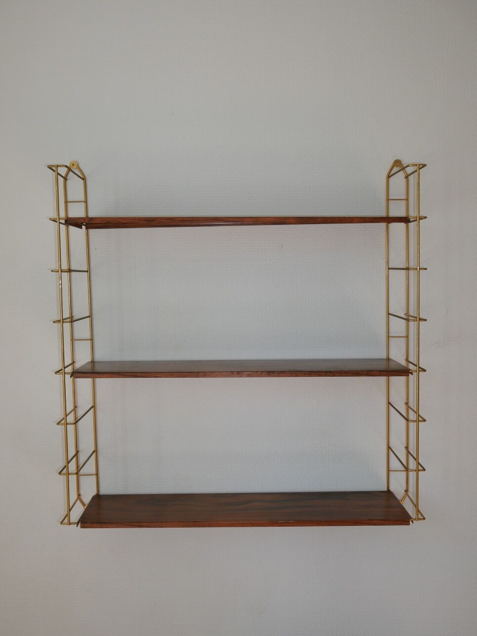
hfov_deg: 36.0
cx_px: 238
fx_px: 735
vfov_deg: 46.8
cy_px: 318
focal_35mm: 40
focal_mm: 20
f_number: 4.5
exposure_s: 1/125
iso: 200
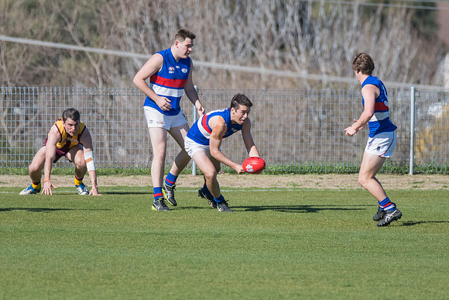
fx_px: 12844
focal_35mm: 1030
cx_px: 220
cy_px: 164
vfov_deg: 1.3
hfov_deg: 2.0
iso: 800
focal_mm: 600
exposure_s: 1/3200
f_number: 8
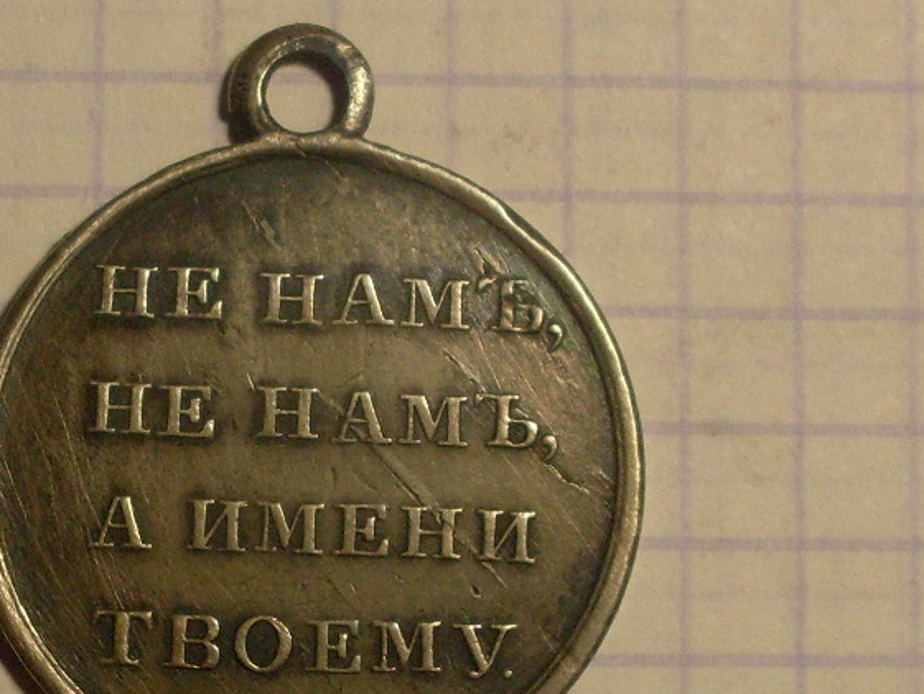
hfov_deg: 36.4
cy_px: 460
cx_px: 295
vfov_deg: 27.9
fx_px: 1388
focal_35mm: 52
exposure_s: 1/125
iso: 100
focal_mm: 6.3
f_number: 2.8
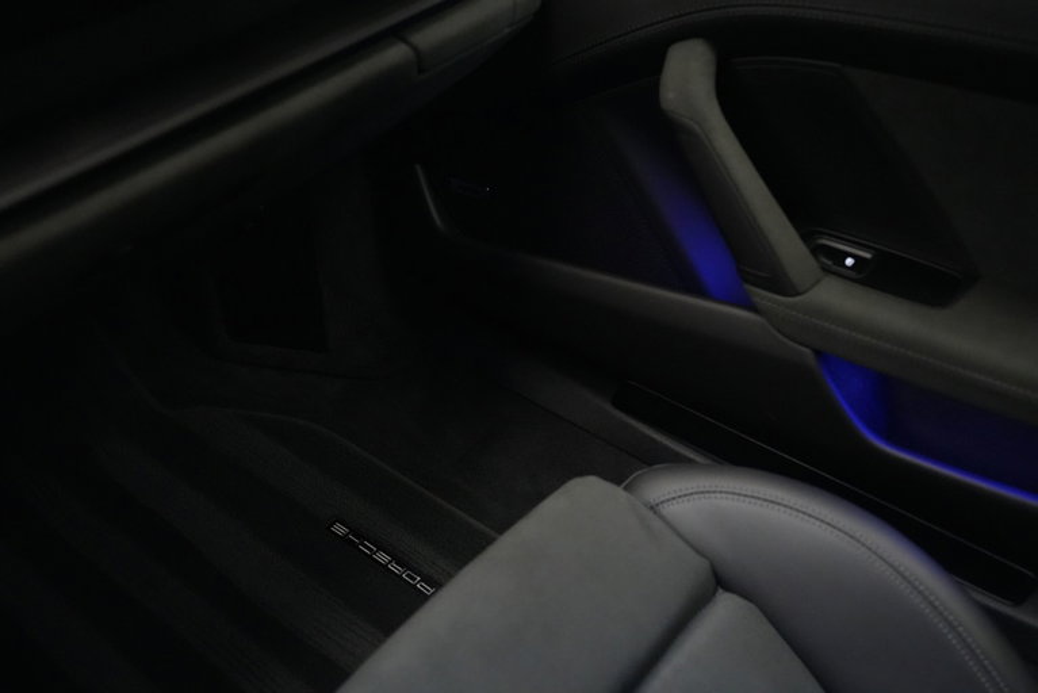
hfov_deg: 54.4
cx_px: 519
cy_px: 346
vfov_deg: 37.9
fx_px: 1009
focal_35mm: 35
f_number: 4
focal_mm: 35
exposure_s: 1/60
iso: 12800
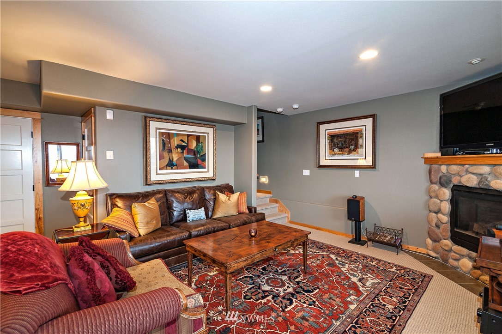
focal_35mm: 16
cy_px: 167
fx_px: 223
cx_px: 251
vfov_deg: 73.7
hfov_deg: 96.8
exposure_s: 1/4
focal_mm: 16
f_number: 6.3
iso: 200
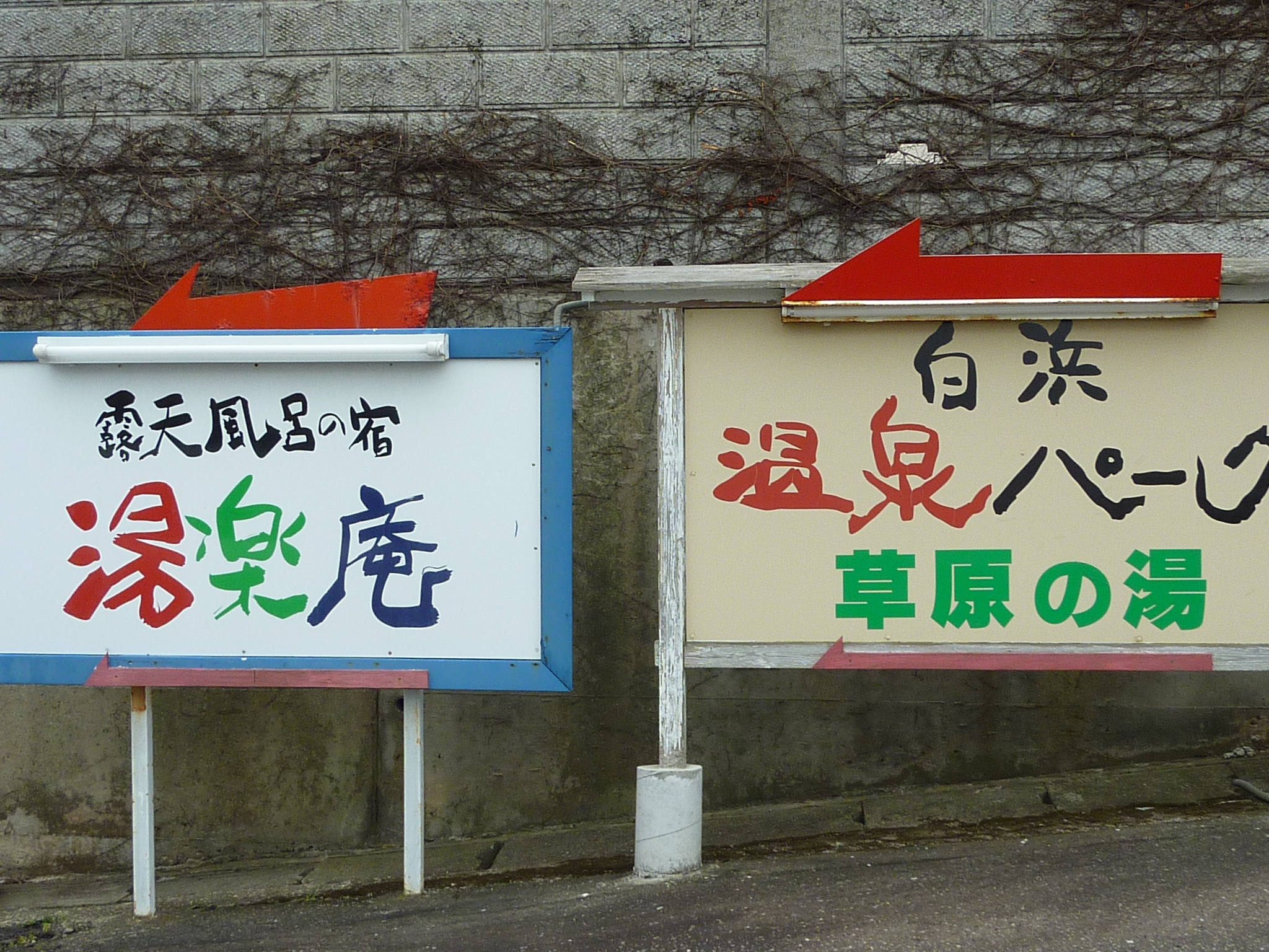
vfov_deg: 28.6
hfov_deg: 37.5
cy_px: 476
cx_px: 634
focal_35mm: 51
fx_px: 1870
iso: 80
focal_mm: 4.7
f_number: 4
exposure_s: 1/250
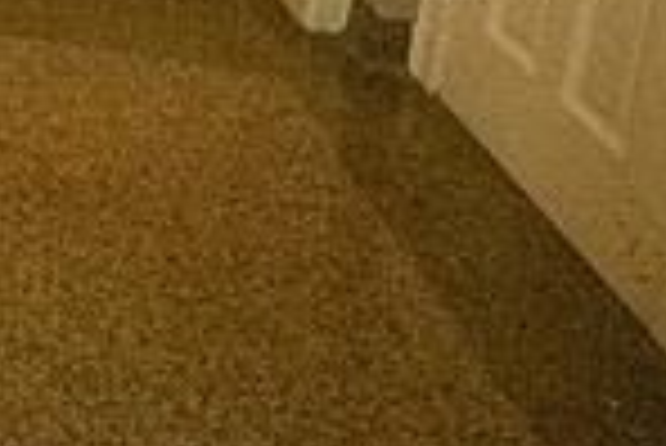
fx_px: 1018
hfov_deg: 24.1
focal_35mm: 55
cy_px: -385
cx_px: -436
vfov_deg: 18.5
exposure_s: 1/250
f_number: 4.5
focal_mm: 14
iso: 25600
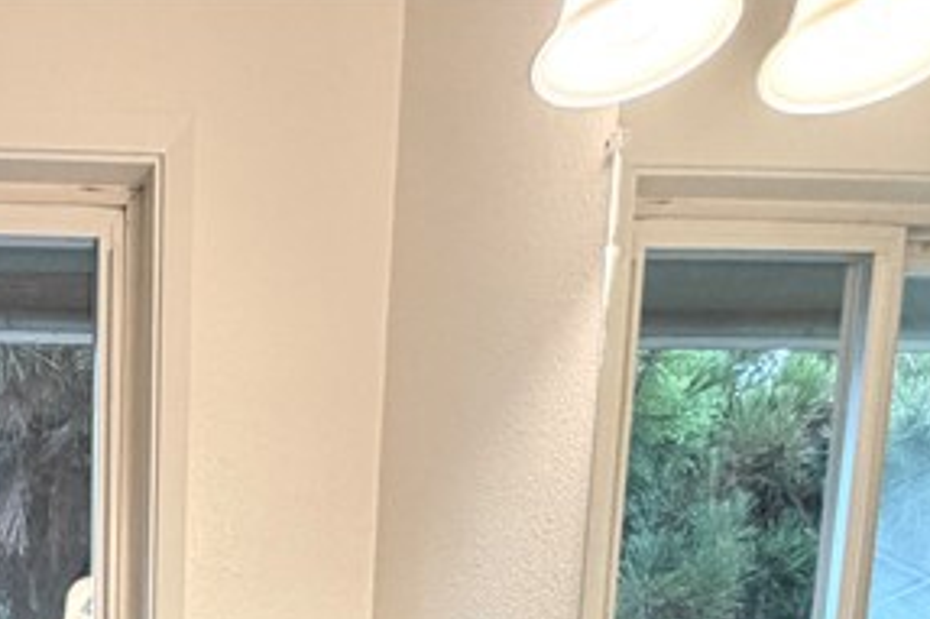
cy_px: 1232
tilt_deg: -10.9
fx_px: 1343
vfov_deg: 18.0
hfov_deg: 33.3
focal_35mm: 52
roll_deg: +1.6
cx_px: -94
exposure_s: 1/120
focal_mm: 2.22
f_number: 2.2
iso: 160
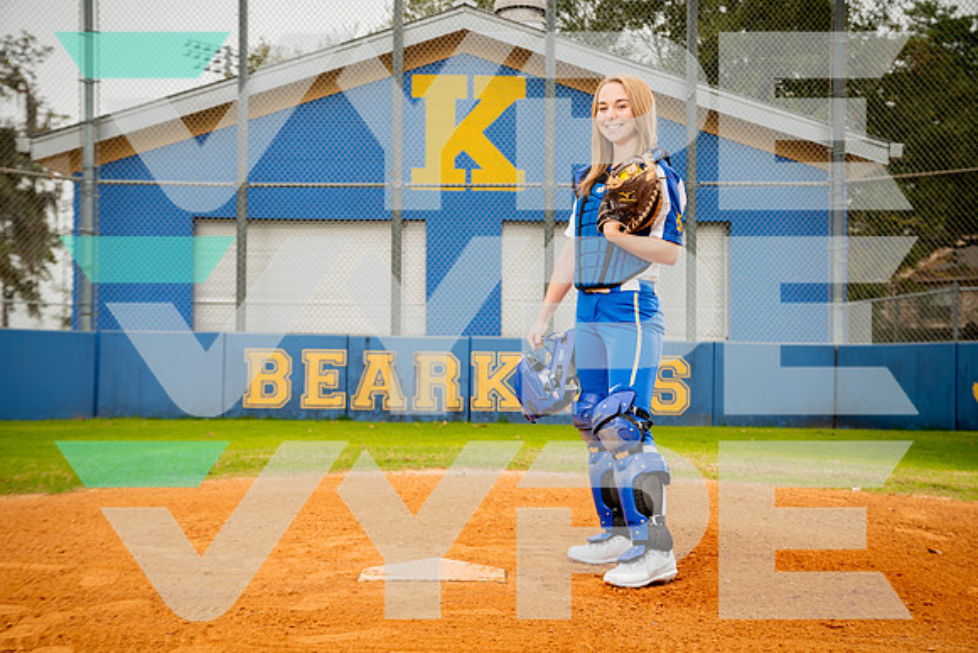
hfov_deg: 40.3
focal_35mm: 49
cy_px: 326
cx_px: 489
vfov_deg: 27.5
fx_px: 1331
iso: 200
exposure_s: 1/250
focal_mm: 49
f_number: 4.5
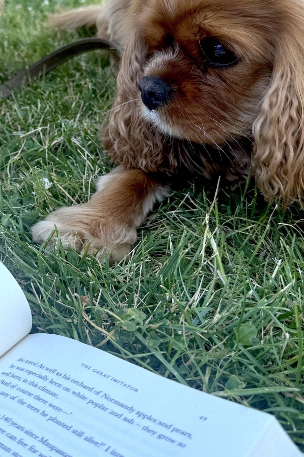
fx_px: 596
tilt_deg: -29.1
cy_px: 139
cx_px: 69
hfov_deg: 28.1
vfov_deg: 41.2
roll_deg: +2.8
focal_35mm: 47
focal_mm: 6.76
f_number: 1.78
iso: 80
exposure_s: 1/1010
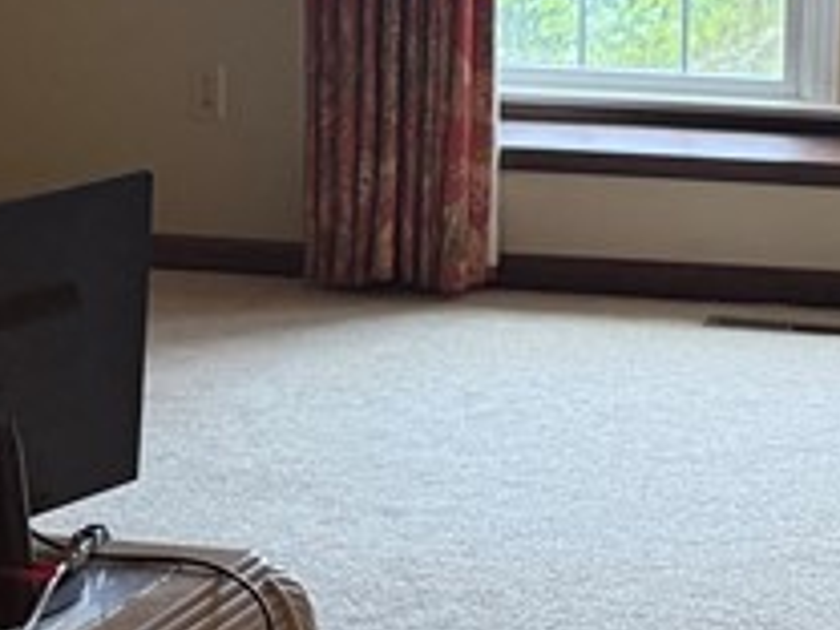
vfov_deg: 12.2
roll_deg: -3.1
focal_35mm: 118
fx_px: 2863
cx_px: 1058
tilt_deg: -3.5
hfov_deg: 15.9
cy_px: -186
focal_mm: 6.76
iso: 320
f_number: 1.78
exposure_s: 1/120
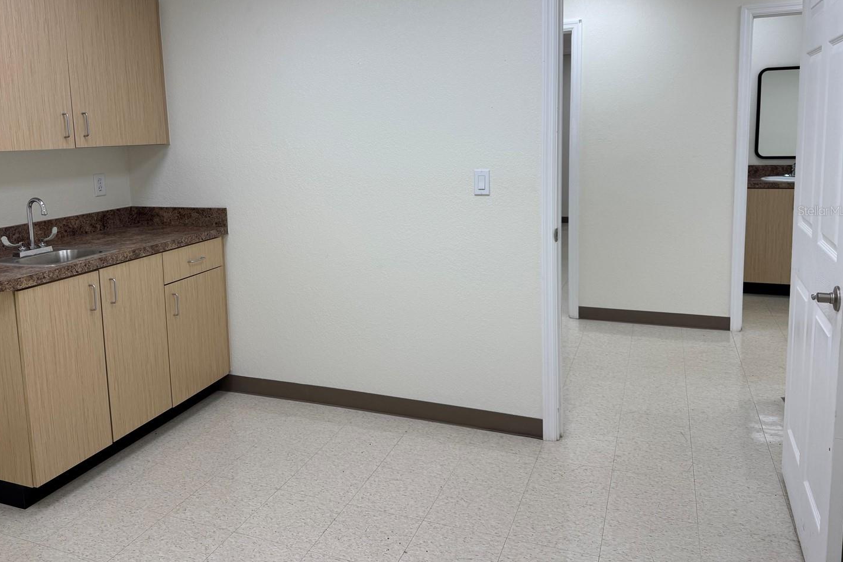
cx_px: 381
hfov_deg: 65.3
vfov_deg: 46.0
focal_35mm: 28
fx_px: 656
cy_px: 210
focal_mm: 6.76
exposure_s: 1/376
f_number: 1.78
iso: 80
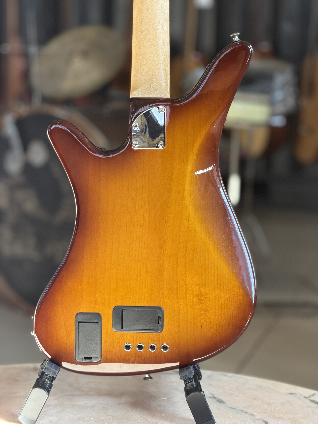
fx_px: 1225
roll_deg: -2.4
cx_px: 159
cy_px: 212
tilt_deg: -11.6
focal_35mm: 100
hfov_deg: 14.8
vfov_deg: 19.6
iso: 250
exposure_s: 1/121
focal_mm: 16.89
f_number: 2.8
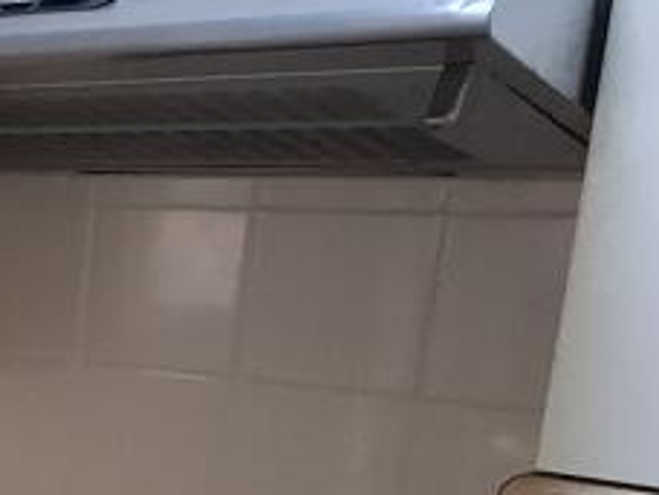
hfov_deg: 22.0
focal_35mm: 72
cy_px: 478
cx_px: -350
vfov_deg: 19.9
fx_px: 1371
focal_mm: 1.64
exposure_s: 1/50
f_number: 2.2
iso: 125
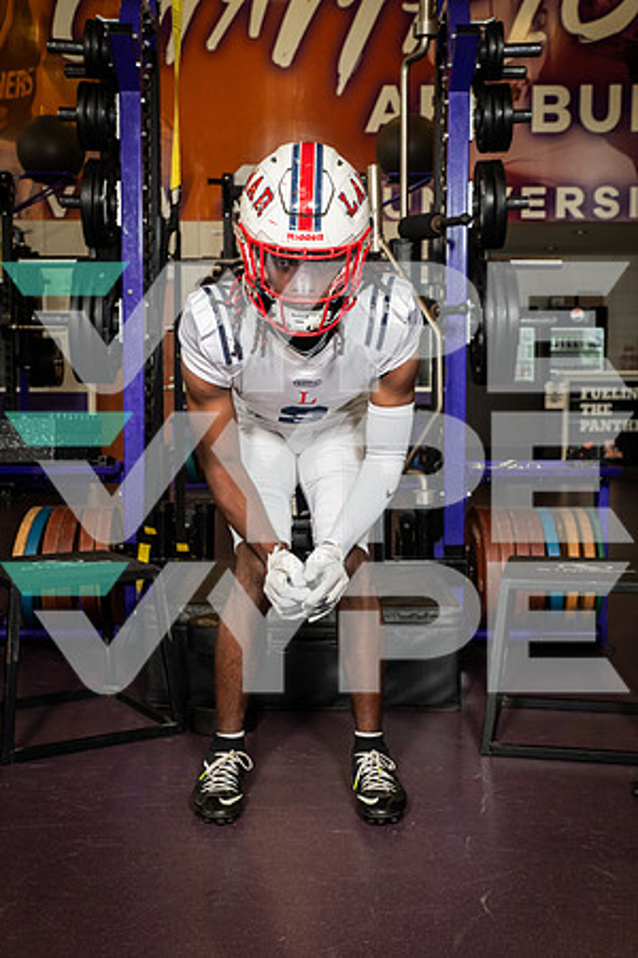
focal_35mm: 44
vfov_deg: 44.5
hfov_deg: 30.5
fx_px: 1170
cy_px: 479
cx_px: 319
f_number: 7.1
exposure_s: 1/250
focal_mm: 44
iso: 800
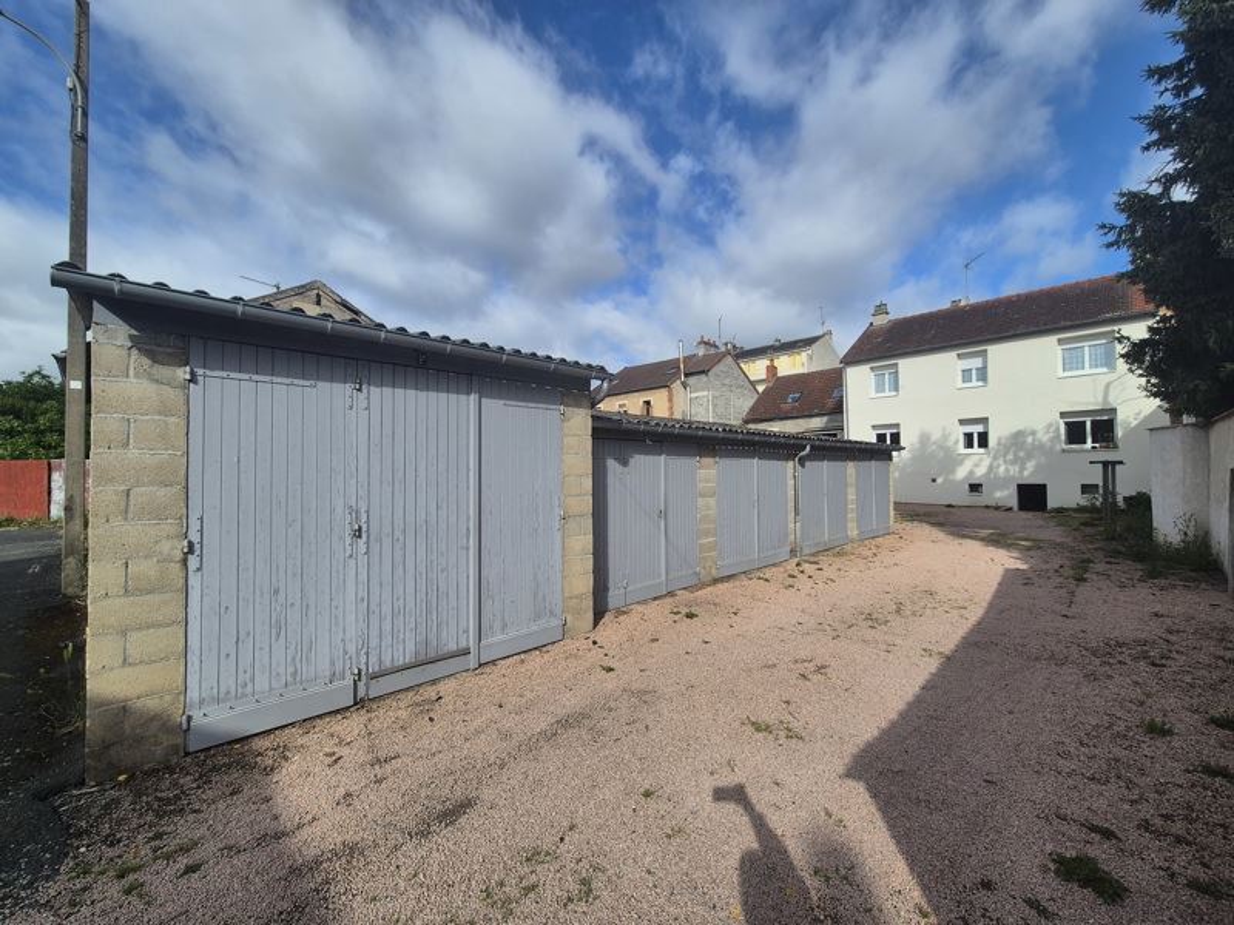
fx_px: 463
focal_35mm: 13
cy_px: 462
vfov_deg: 89.9
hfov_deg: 106.2
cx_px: 617
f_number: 2.2
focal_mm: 2.2
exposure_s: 1/2232
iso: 50
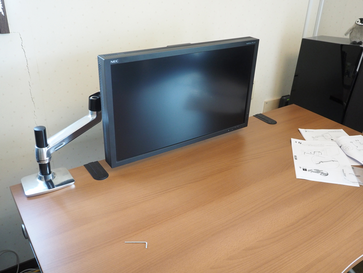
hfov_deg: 54.0
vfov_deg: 41.8
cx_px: 182
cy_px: 136
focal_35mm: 34
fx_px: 357
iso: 1250
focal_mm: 17
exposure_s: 1/60
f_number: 2.8
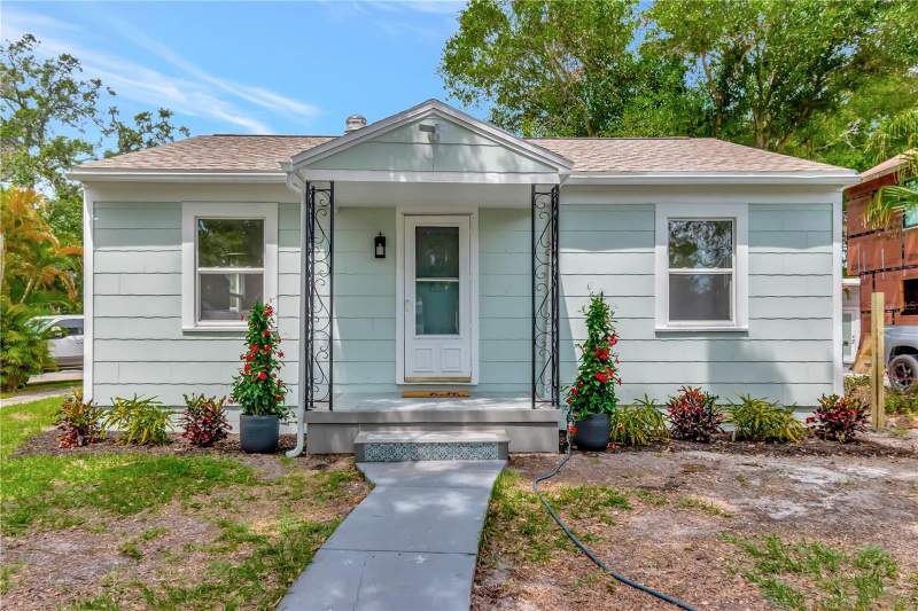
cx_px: 459
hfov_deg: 77.3
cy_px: 306
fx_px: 574
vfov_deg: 56.1
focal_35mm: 22
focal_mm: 15
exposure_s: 1/1600
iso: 500
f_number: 7.1
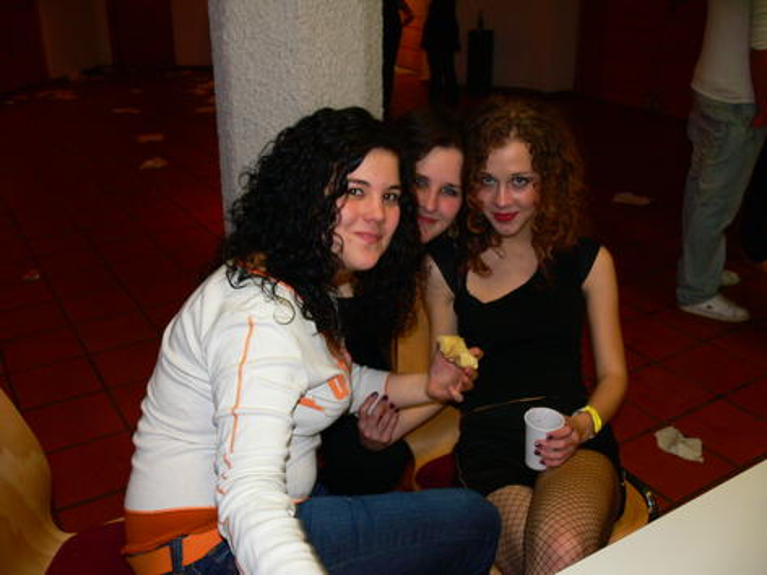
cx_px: 384
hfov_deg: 52.6
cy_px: 288
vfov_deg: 40.7
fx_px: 776
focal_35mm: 35
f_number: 2.8
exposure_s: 1/30
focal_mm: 7.4
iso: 100
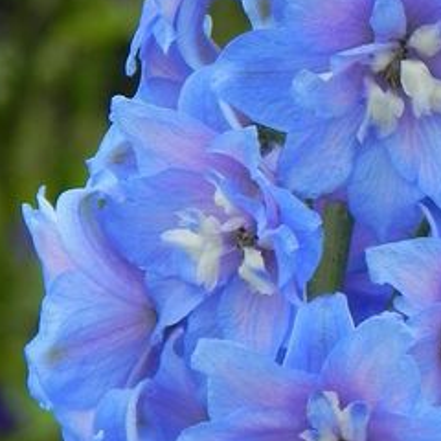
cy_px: -248
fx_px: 14327
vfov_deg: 1.8
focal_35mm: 994
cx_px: 325
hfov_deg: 1.8
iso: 160
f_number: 5.6
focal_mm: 59.9
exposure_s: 1/320
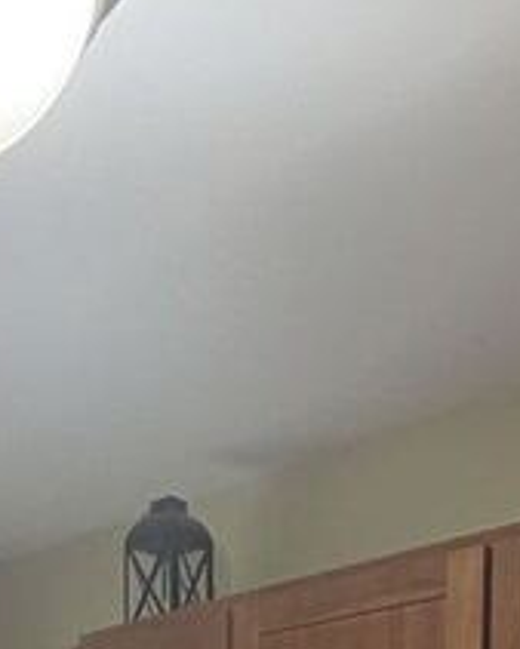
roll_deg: -0.1
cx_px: 77
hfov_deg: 21.5
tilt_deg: -7.9
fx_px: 1346
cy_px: 1104
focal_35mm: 70
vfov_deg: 20.7
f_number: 2.2
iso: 320
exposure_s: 1/120
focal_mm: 2.22
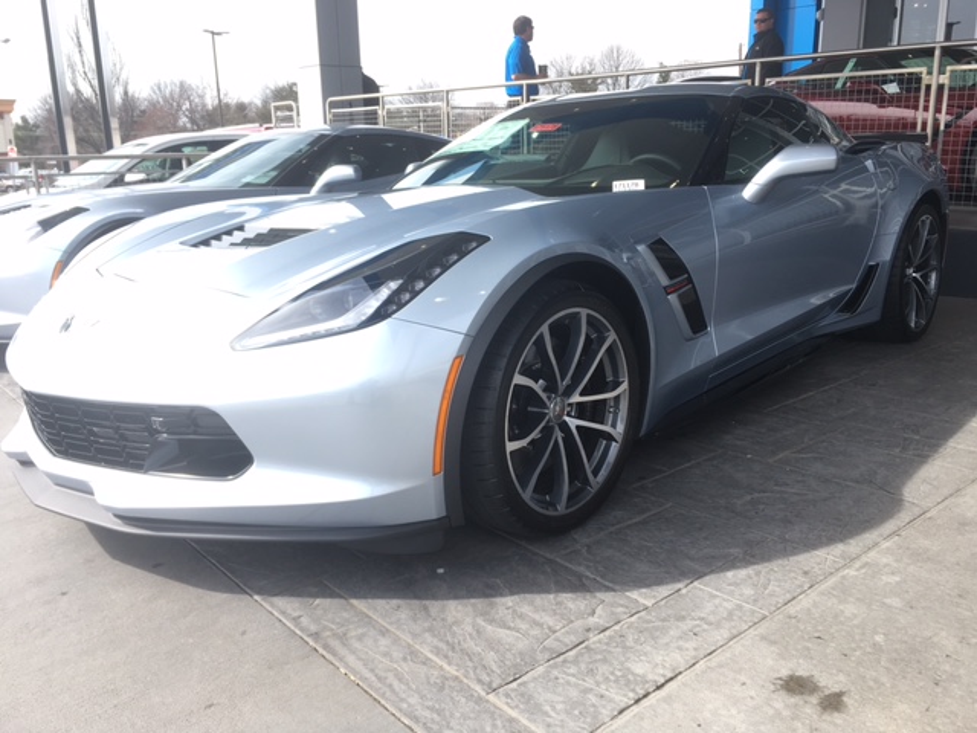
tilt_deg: -15.1
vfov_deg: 48.2
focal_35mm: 29
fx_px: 818
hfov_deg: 61.7
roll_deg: +1.4
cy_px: 366
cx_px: 488
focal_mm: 4.15
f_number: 2.2
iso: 25
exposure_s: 1/377
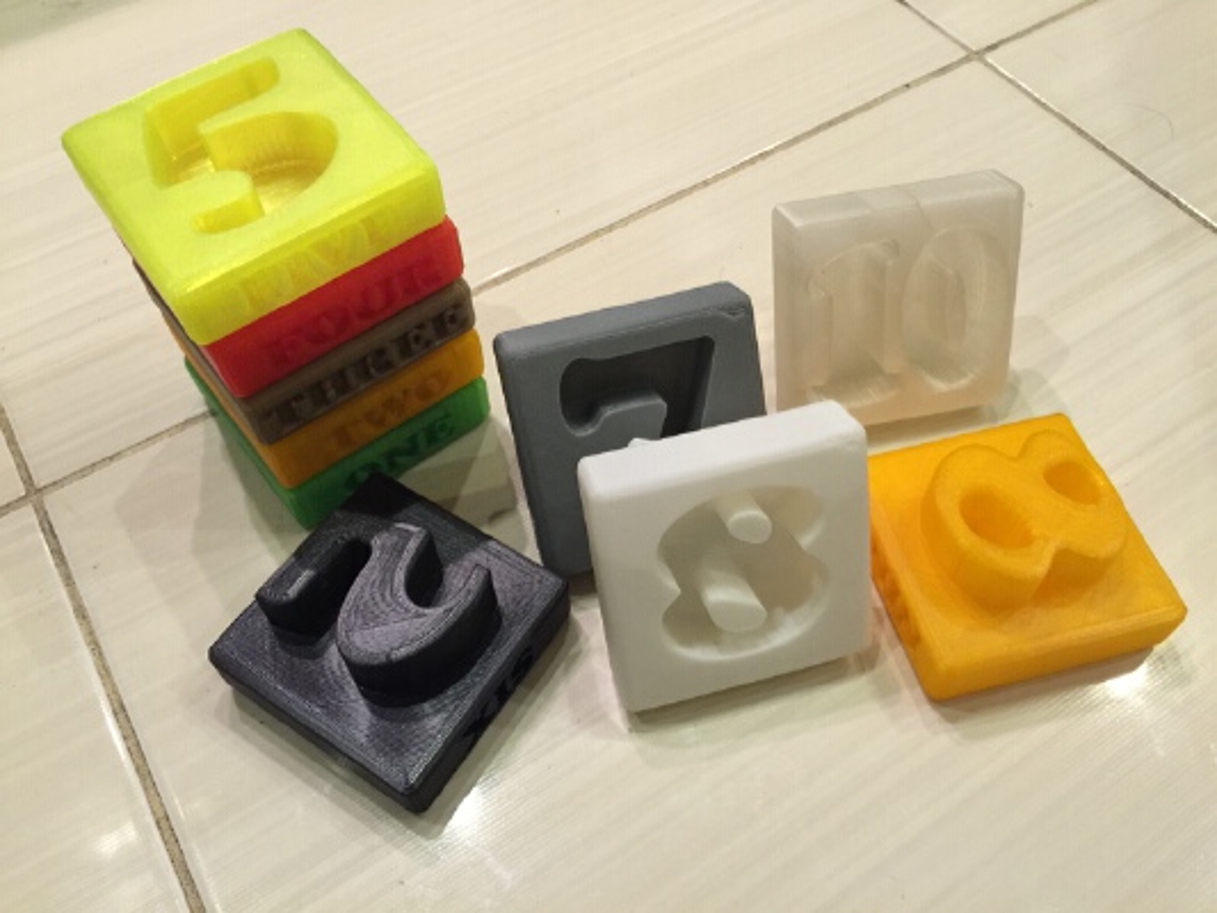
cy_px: 456
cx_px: 608
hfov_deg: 61.6
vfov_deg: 48.2
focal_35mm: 29
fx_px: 1020
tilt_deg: -56.1
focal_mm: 4.15
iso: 100
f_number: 2.2
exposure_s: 1/10
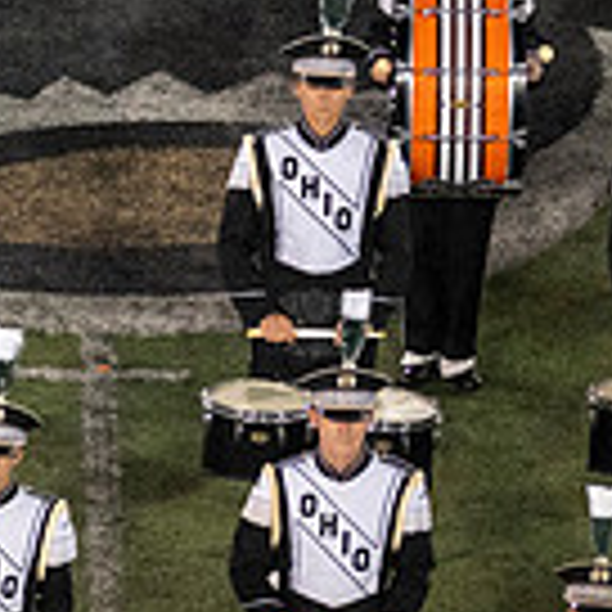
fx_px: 21722
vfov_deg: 1.6
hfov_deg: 1.6
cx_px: -378
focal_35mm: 1086
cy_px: -4
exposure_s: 1/2500
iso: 6400
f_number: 2.8
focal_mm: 300
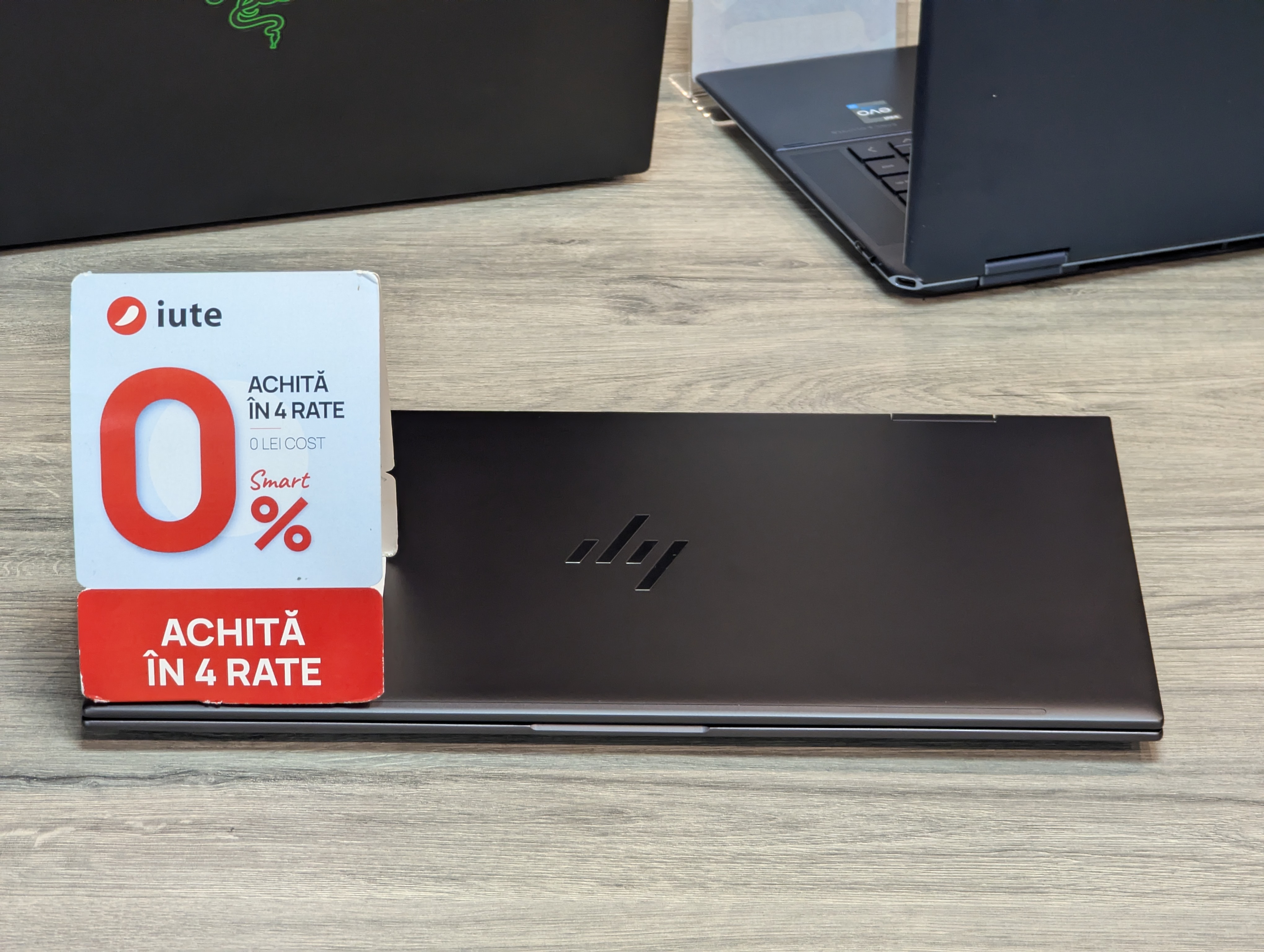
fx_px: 4278
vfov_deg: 12.7
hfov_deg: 16.8
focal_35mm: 117
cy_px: 476
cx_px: 632
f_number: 3.5
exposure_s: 1/50
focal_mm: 19
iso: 508
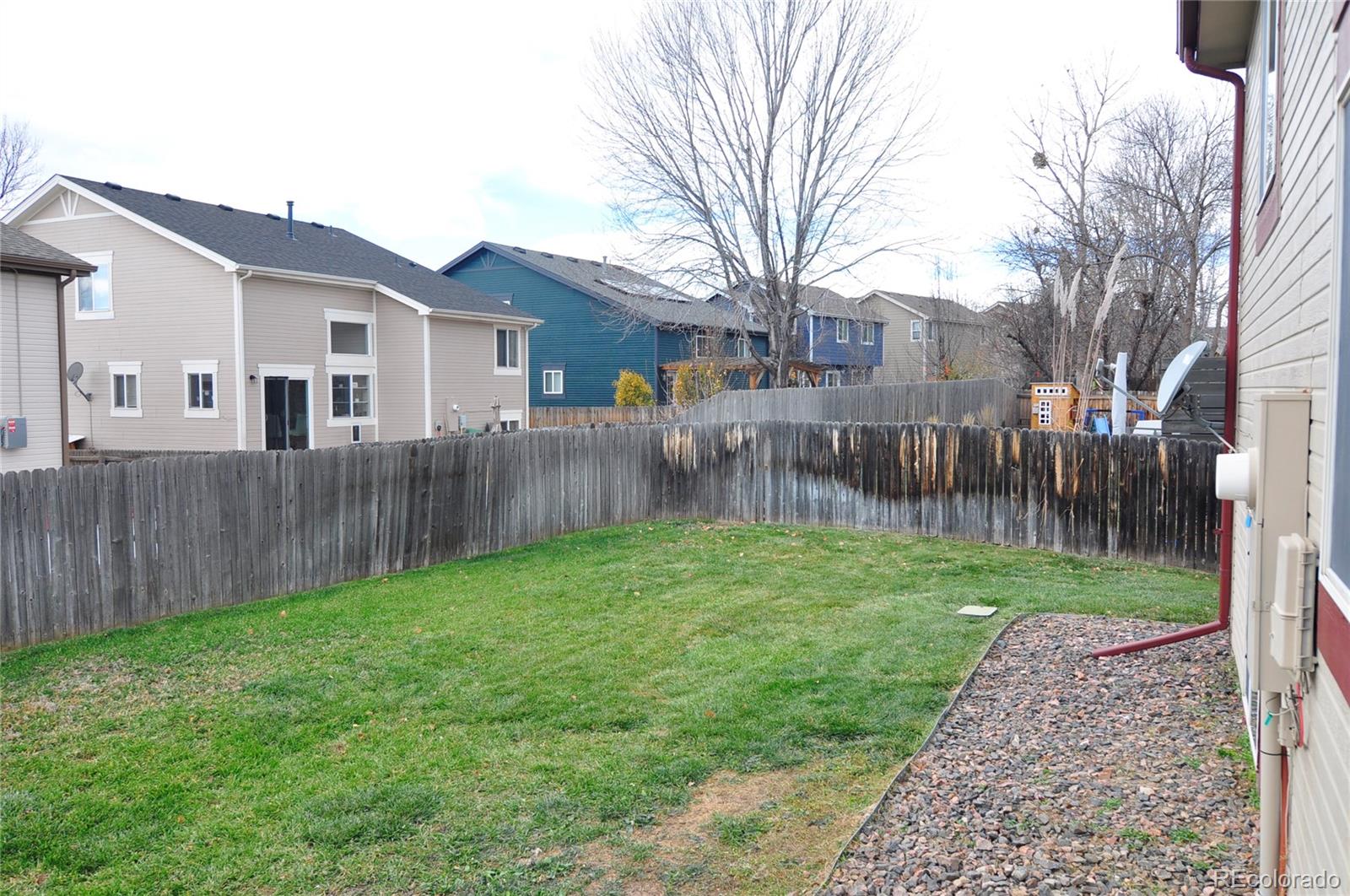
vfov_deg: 47.8
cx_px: 675
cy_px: 448
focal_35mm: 27
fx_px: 1011
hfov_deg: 67.5
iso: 200
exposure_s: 1/200
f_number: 7.1
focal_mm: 18
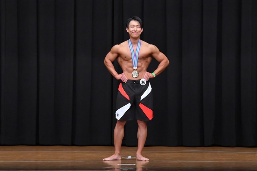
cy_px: 86
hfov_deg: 8.6
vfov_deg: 5.7
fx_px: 1713
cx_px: 128
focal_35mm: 240
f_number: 5.6
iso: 8000
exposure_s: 1/400
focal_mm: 160
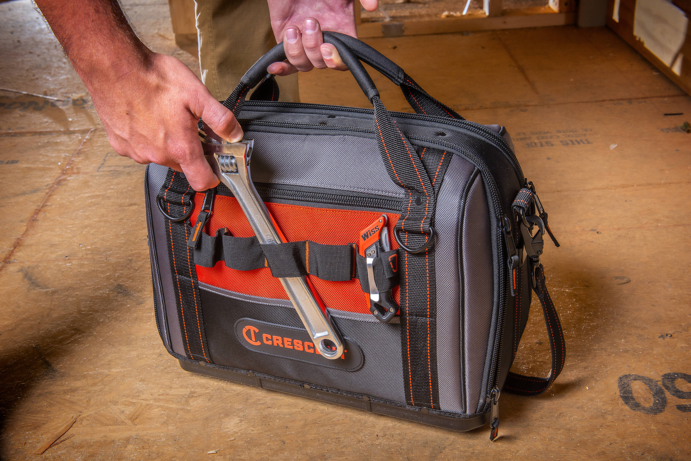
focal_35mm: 45
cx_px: 346
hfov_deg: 43.6
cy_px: 230
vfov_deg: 29.9
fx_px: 864
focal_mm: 45
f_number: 11
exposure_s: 1/125
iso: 200
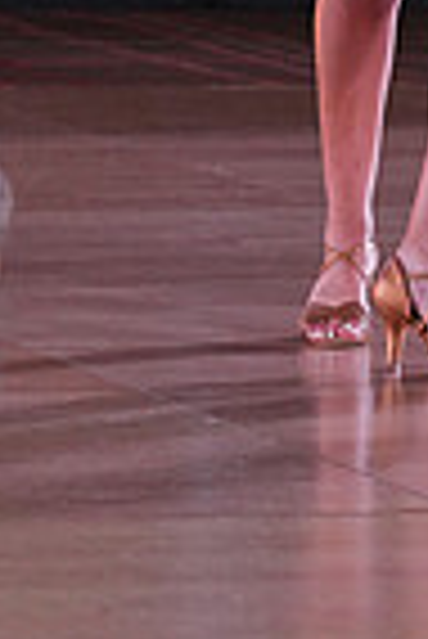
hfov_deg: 3.4
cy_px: -333
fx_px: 7276
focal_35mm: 409
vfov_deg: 5.0
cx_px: 759
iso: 1600
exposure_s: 1/400
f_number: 4
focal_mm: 100
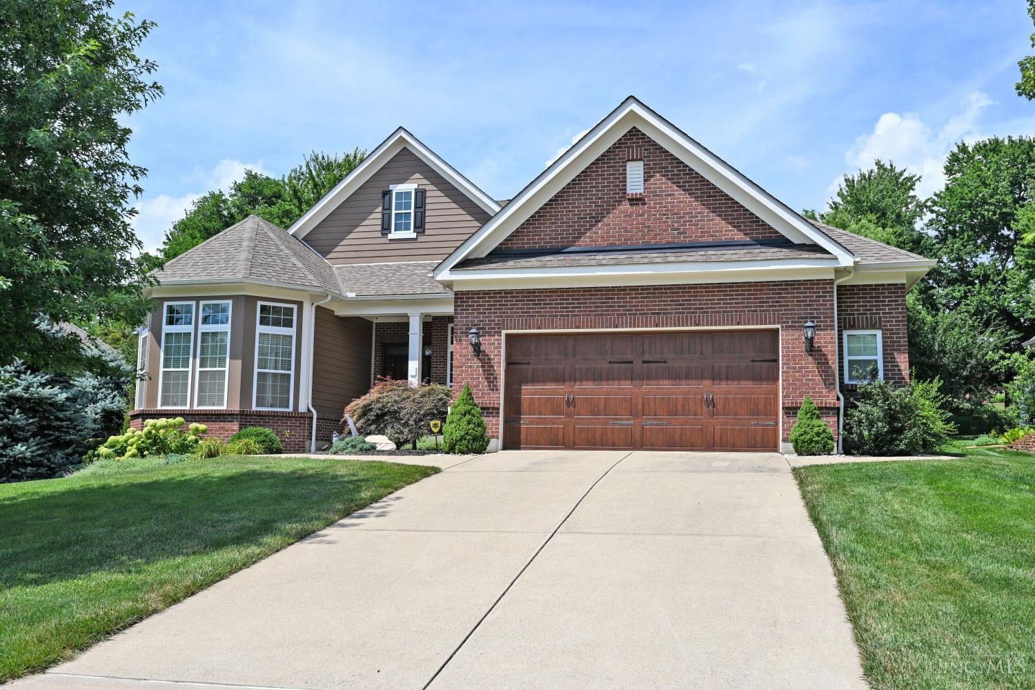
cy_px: 345
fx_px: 862
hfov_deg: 61.9
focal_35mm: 30
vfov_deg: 43.6
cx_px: 518
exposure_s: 1/400
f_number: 7.1
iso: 100
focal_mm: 30
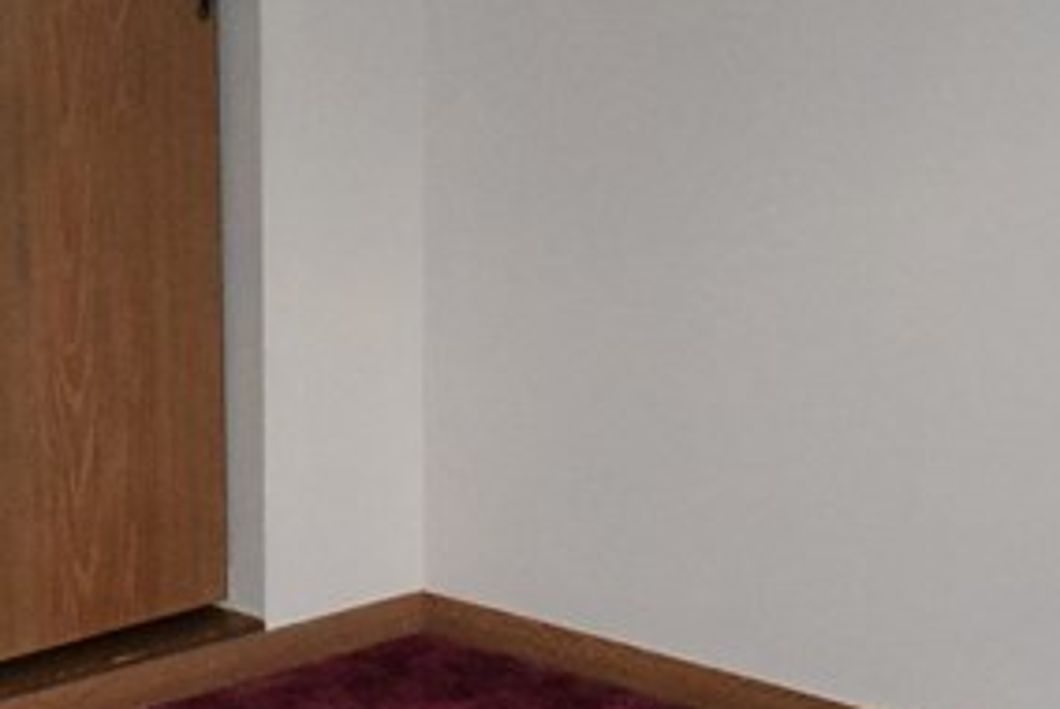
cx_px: 56
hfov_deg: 16.0
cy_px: 22
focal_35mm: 126
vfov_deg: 10.8
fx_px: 3714
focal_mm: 22
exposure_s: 1/60
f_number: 3.8
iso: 5000
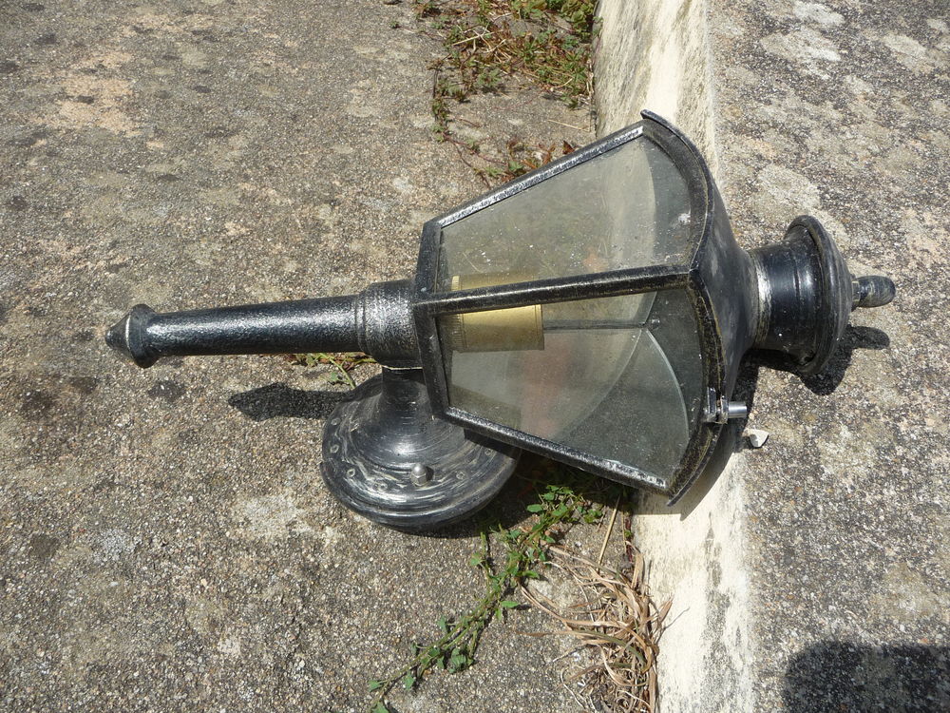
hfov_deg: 63.4
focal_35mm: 28
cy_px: 356
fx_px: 768
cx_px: 475
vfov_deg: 49.7
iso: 100
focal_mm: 4.7
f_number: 8
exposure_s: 1/250
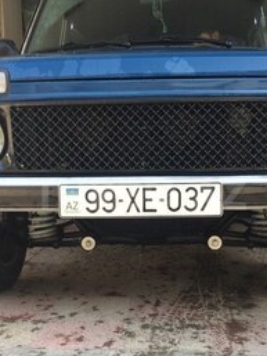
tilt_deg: -12.3
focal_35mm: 56
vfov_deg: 34.3
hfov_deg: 26.1
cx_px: 140
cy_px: 194
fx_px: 575
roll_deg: +2.6
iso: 40
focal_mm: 4.15
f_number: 2.2
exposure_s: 1/100
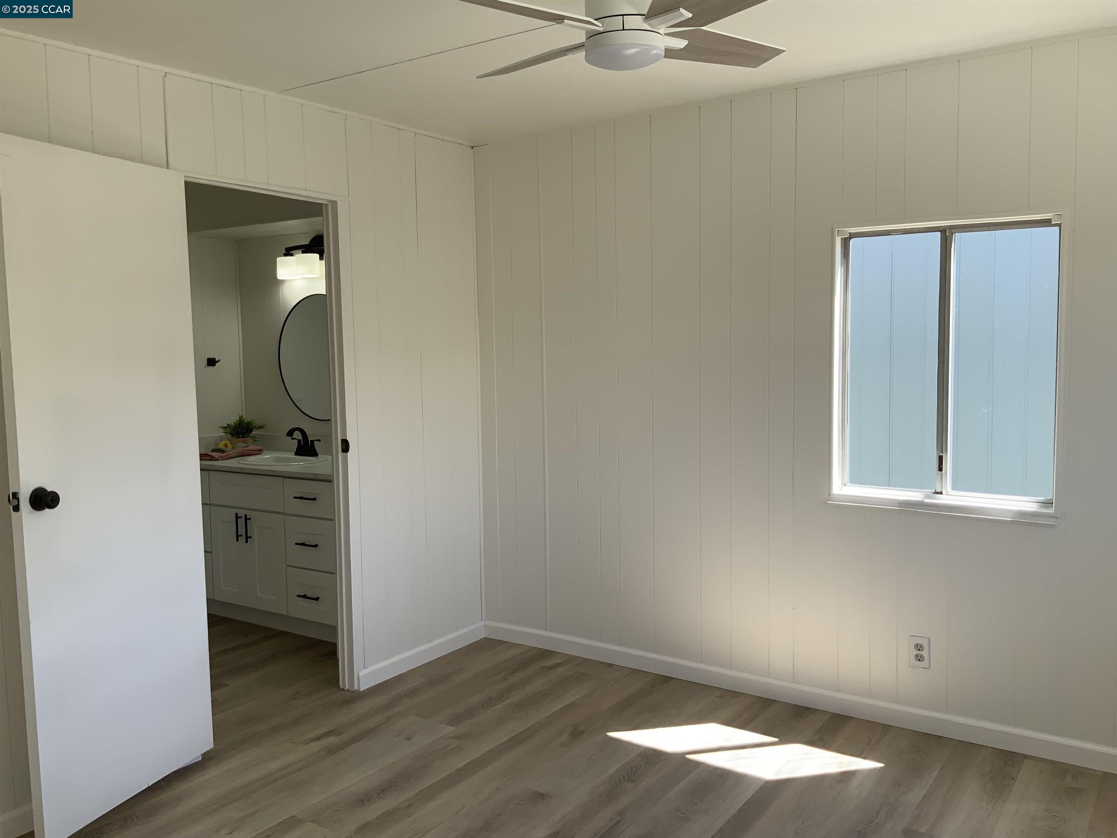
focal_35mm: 29
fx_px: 936
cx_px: 558
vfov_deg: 48.2
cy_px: 419
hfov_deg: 61.7
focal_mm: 3
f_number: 1.8
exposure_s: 1/177
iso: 16
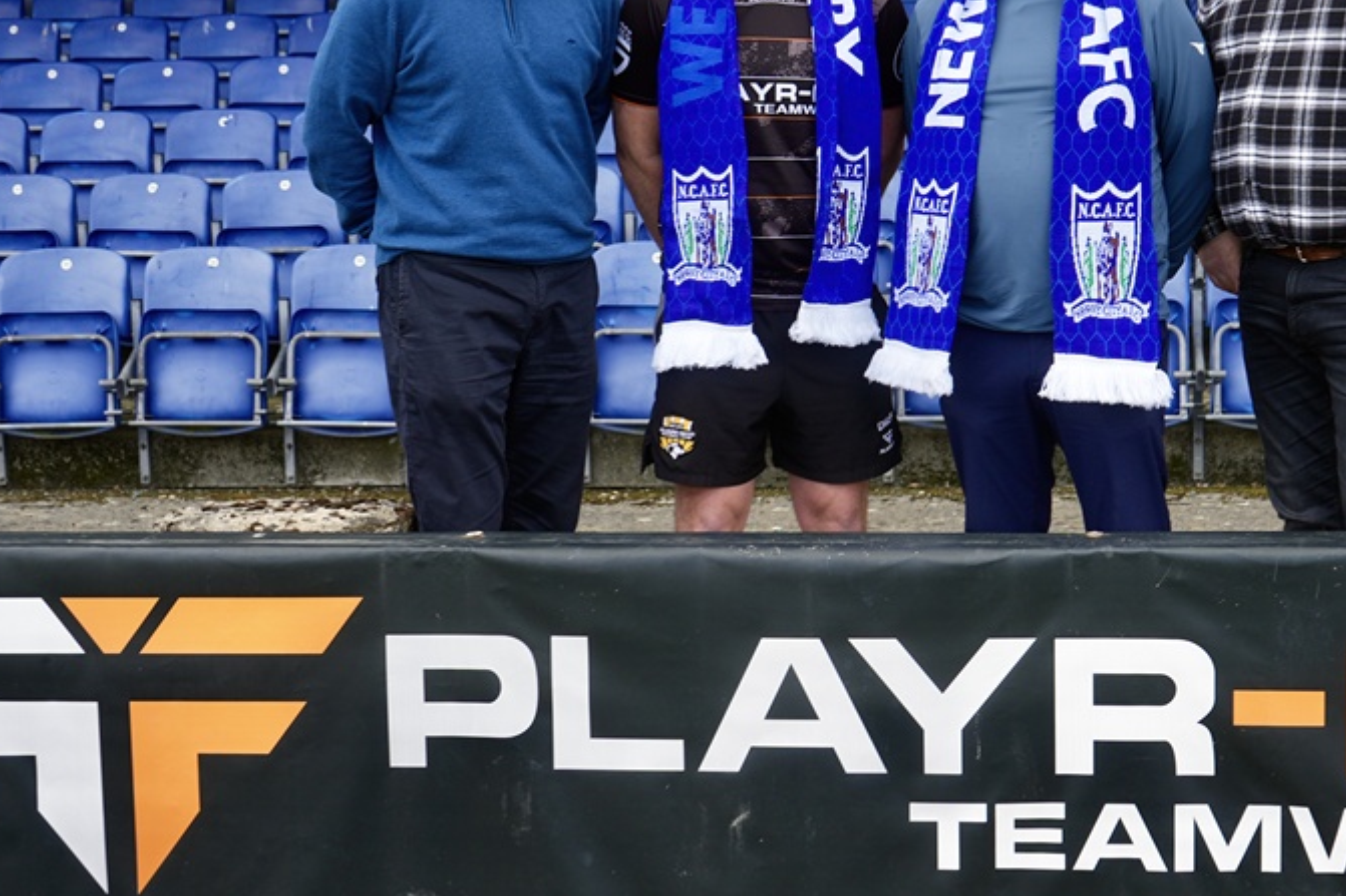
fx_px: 2280
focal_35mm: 61
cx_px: 806
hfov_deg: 32.8
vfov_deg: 22.2
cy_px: 331
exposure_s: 1/100
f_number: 6.3
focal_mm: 44
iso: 100
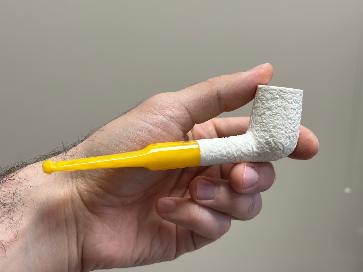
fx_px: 503
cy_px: 136
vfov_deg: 30.3
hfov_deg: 39.7
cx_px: 182
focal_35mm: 48
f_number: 1.78
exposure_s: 1/110
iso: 80
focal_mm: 6.86
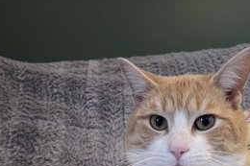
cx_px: 123
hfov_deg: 42.8
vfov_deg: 27.8
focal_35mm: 46
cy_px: 160
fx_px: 319
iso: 1600
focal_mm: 5.4
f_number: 1.8
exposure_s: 1/120
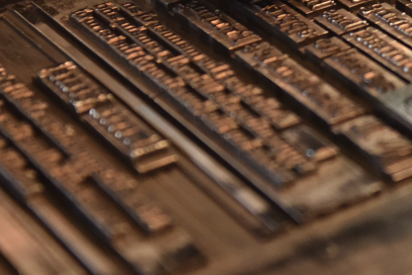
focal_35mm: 168
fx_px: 1923
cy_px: -42
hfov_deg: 12.1
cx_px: 412
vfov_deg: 8.1
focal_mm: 48
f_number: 2.8
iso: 1600
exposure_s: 1/60
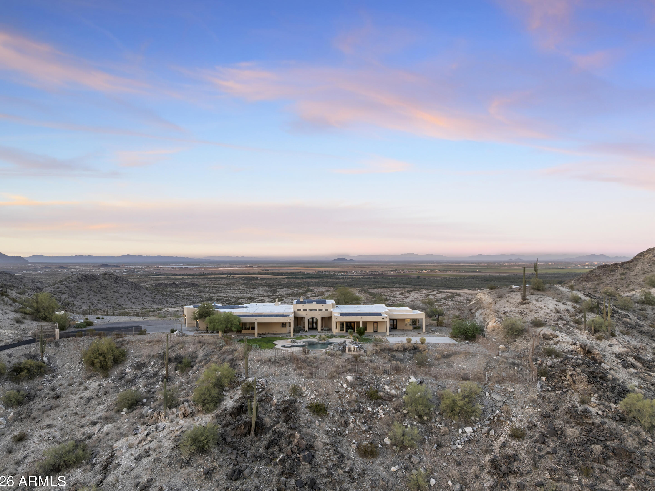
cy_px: 249
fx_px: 473
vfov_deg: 54.8
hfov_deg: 69.4
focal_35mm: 25
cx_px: 323
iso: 120
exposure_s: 1/200
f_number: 2.8
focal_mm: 12.3
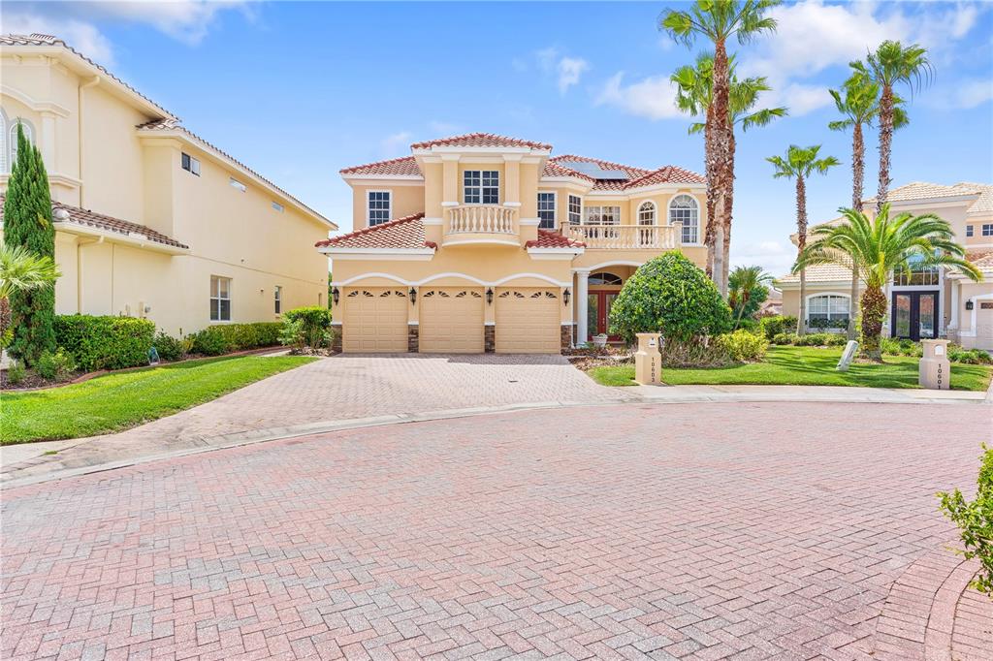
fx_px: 607
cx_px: 496
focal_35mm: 22
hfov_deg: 78.6
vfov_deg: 57.2
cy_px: 330
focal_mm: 22
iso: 200
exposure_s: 1/640
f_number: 8
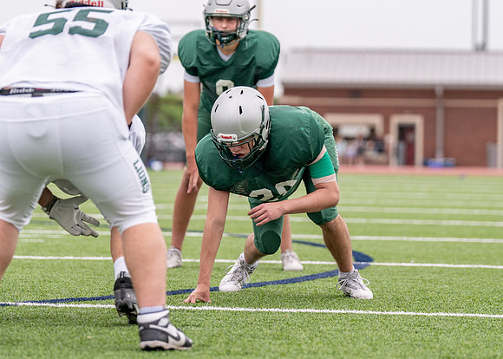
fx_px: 2552
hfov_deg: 11.3
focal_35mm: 179
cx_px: 253
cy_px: 143
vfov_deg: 8.0
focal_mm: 124
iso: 320
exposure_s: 1/2500
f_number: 2.8
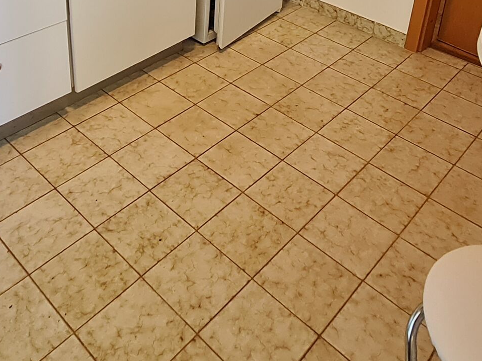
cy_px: -26
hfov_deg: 48.8
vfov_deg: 33.4
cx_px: 199
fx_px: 529
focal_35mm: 38
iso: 320
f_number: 2.2
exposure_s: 1/50
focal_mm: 1.74
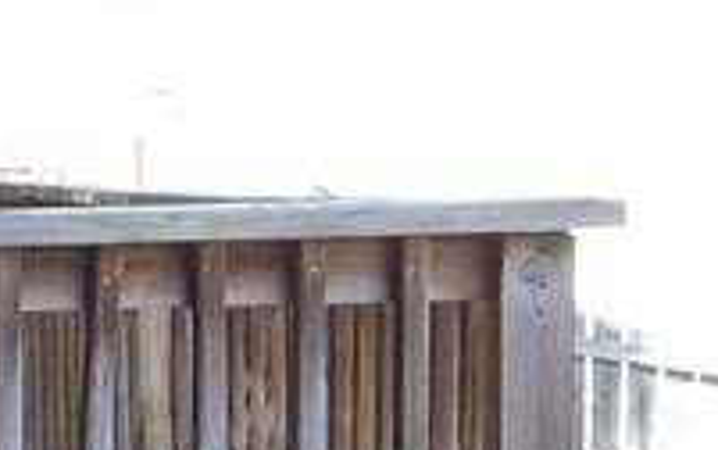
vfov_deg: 8.1
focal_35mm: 162
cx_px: -986
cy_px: 214
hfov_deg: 11.0
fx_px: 3173
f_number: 3.5
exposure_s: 1/80
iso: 100
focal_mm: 5.4
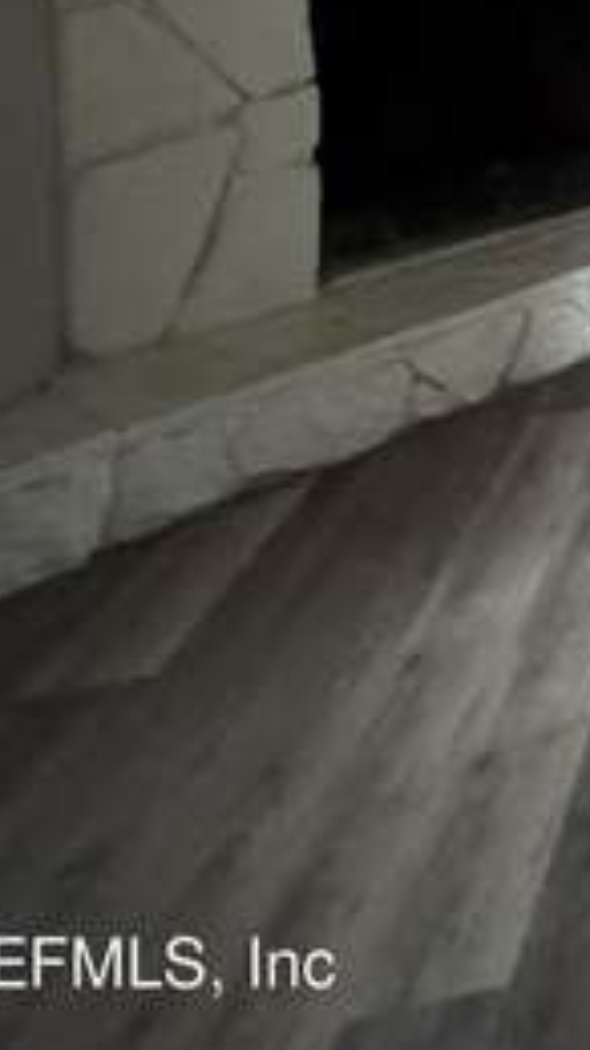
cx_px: 1325
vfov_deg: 36.2
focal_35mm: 47
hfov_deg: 16.0
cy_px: -137
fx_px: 1309
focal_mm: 2.22
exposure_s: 1/56
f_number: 2.2
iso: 1250
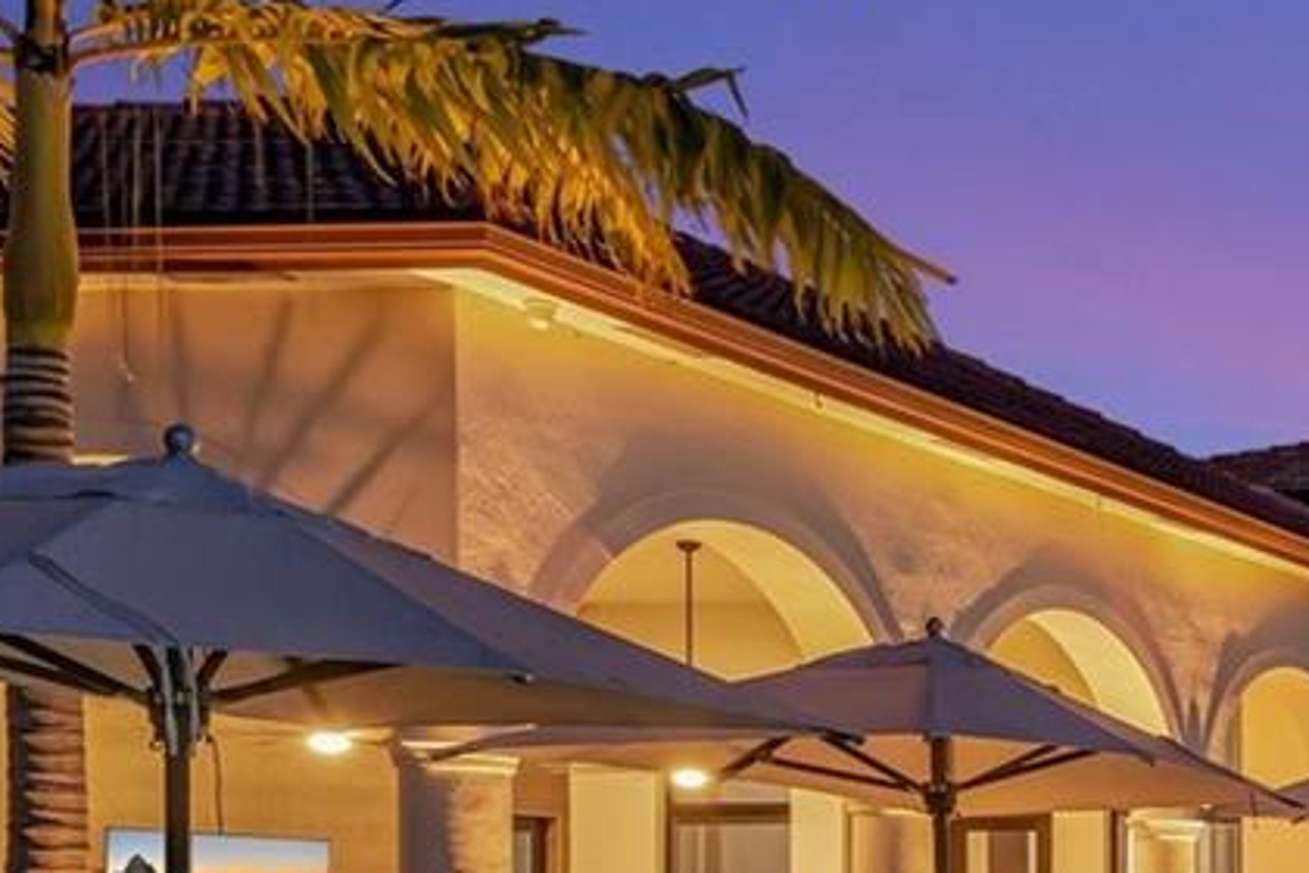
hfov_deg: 21.7
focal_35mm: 61
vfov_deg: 21.1
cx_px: 2322
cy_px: 932
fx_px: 2232
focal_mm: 16.1
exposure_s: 1/2
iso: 800
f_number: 9
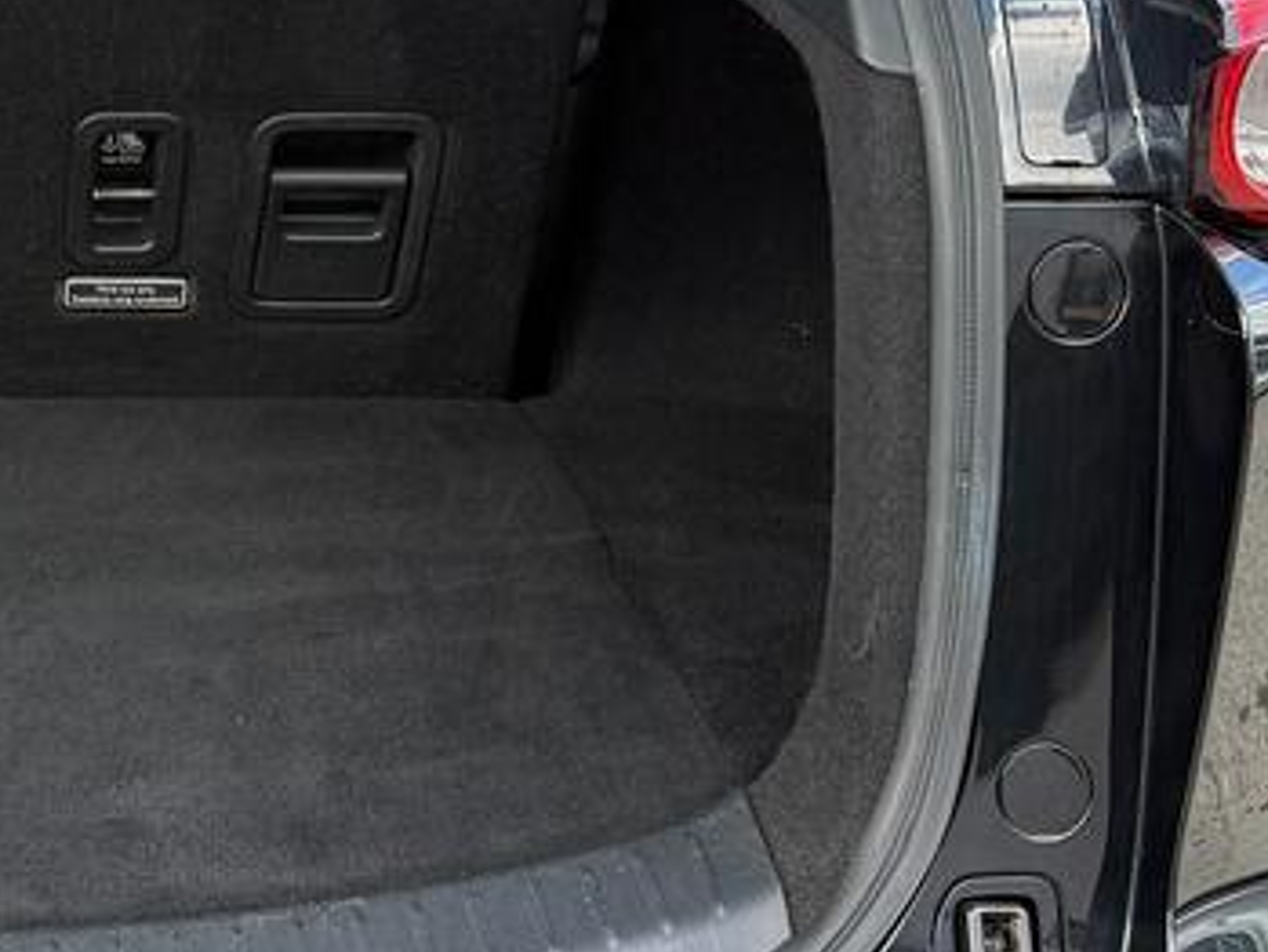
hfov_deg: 20.3
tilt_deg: -21.1
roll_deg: -0.3
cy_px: 145
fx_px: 3225
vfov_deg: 16.6
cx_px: -381
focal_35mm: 88
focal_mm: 6.76
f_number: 1.78
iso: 80
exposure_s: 1/277
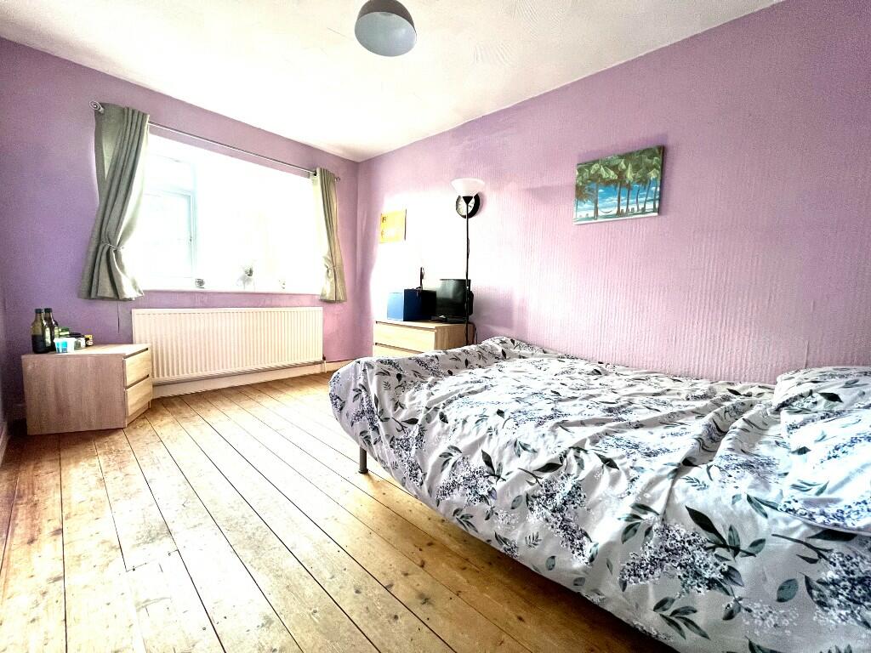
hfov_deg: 106.2
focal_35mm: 13
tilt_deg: -6.2
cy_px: 326
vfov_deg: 89.9
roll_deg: -1.7
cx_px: 436
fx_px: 327
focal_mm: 1.57
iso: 250
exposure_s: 1/77
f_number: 1.8
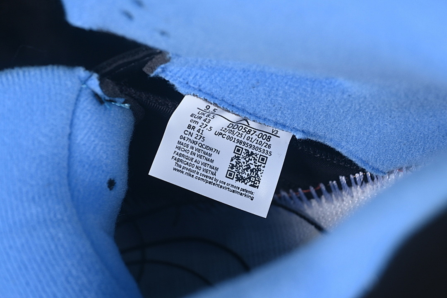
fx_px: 931
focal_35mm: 75
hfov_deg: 27.0
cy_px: 149
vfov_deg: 18.2
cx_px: 224
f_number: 6.3
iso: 160
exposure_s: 1/50
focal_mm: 50
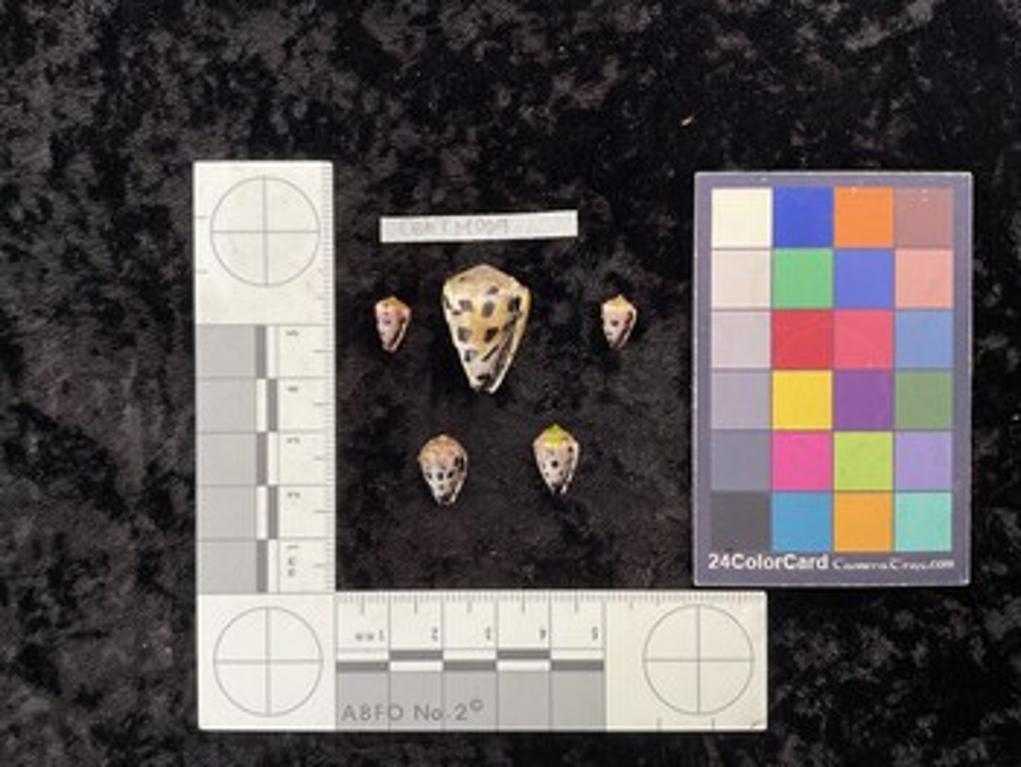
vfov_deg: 48.3
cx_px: 510
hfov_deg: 61.6
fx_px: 856
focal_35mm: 29
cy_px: 384
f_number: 1.8
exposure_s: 1/60
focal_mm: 3
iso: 64
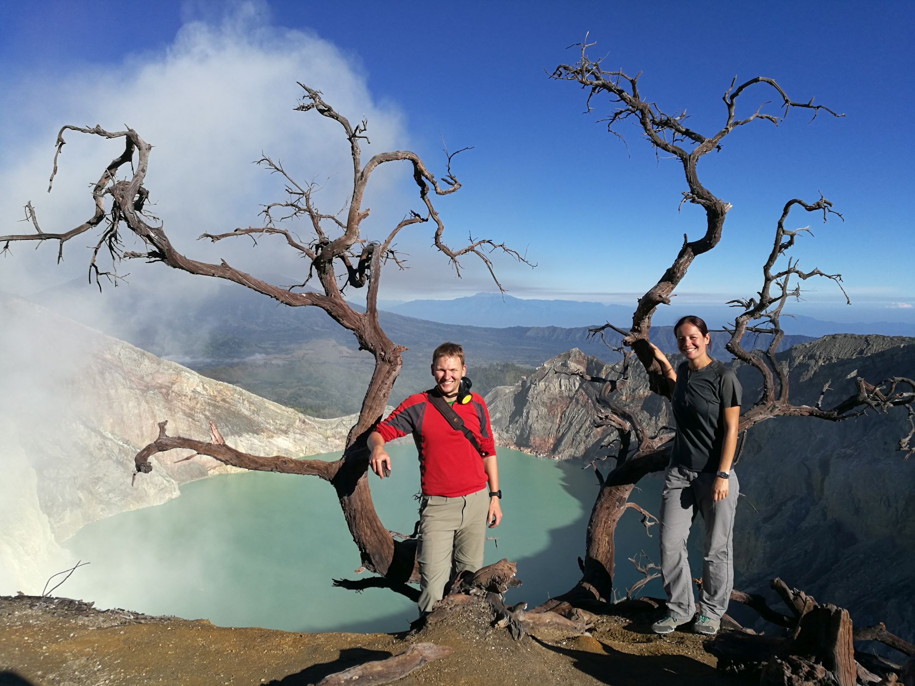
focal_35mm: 27
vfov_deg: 51.4
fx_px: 714
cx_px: 458
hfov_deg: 65.3
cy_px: 343
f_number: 2.2
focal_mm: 4.5
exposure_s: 1/1290
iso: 50
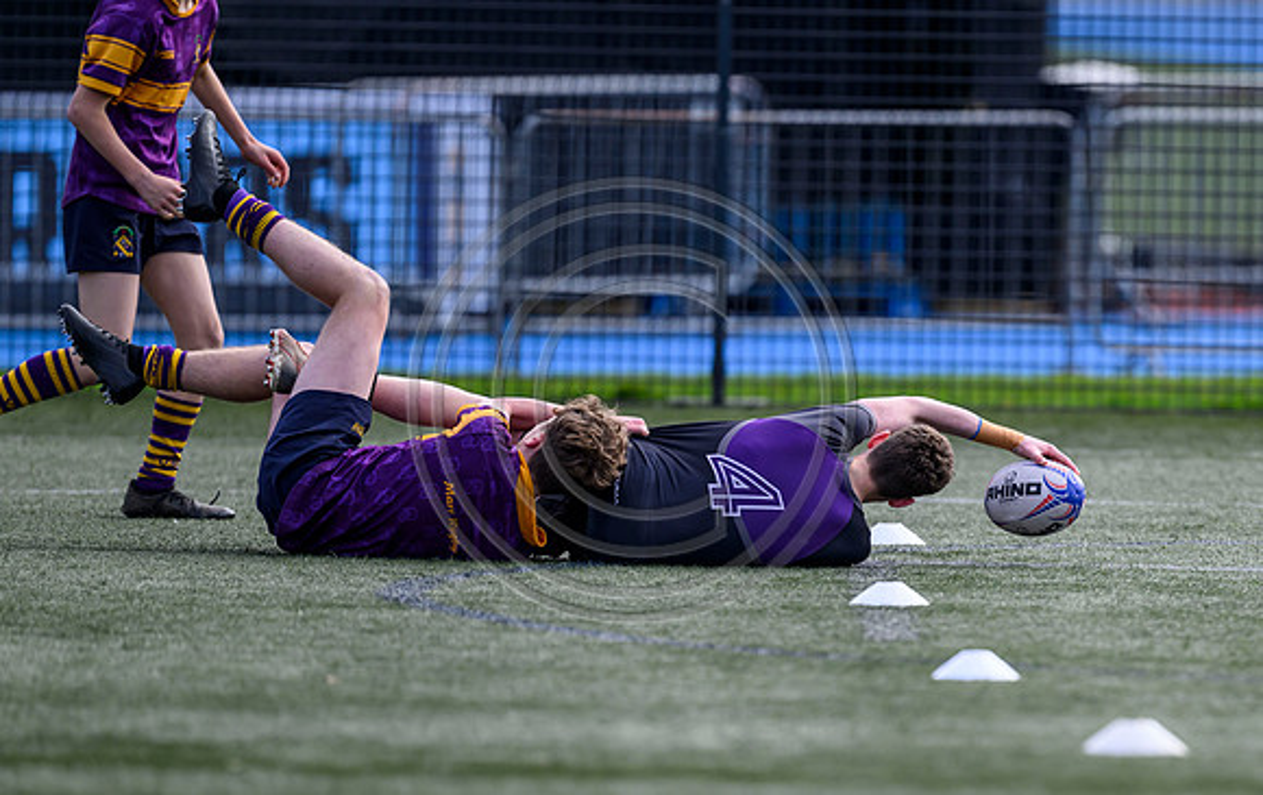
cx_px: 918
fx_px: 20434
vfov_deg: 2.2
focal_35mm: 593
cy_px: 605
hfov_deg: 3.5
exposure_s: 1/3200
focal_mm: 400
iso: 500
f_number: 3.2
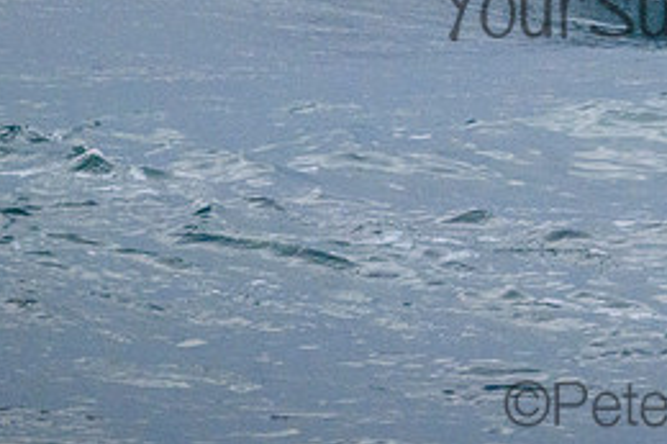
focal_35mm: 2455
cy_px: -139
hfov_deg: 0.8
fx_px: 45455
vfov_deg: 0.6
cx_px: 842
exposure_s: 1/2000
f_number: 11
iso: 3200
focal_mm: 800
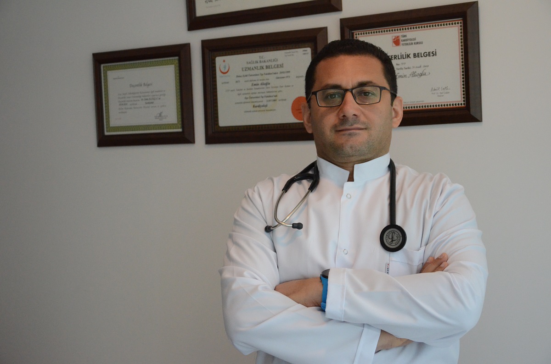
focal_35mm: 68
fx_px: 1031
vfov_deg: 20.1
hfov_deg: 29.9
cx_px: 276
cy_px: 182
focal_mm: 45
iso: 2800
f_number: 4.8
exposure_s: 1/400
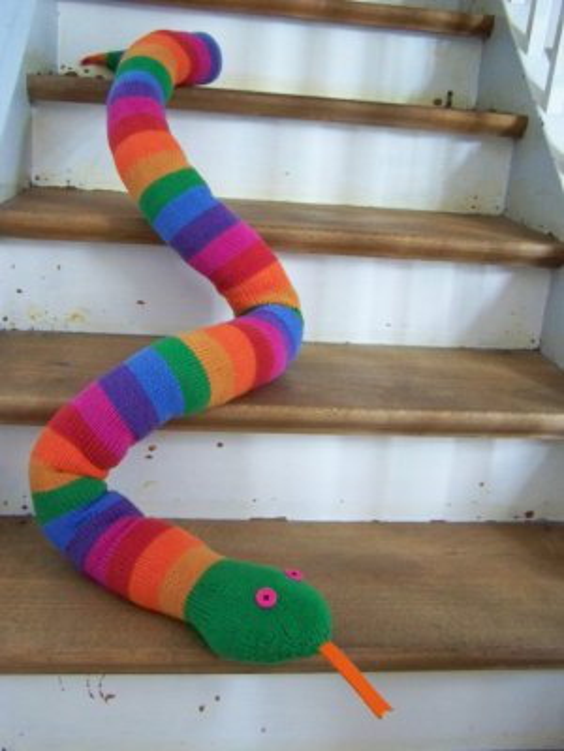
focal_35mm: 38
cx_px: 282
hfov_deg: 37.7
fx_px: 826
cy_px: 376
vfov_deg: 49.0
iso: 400
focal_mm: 6.3
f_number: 2.8
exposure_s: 1/25
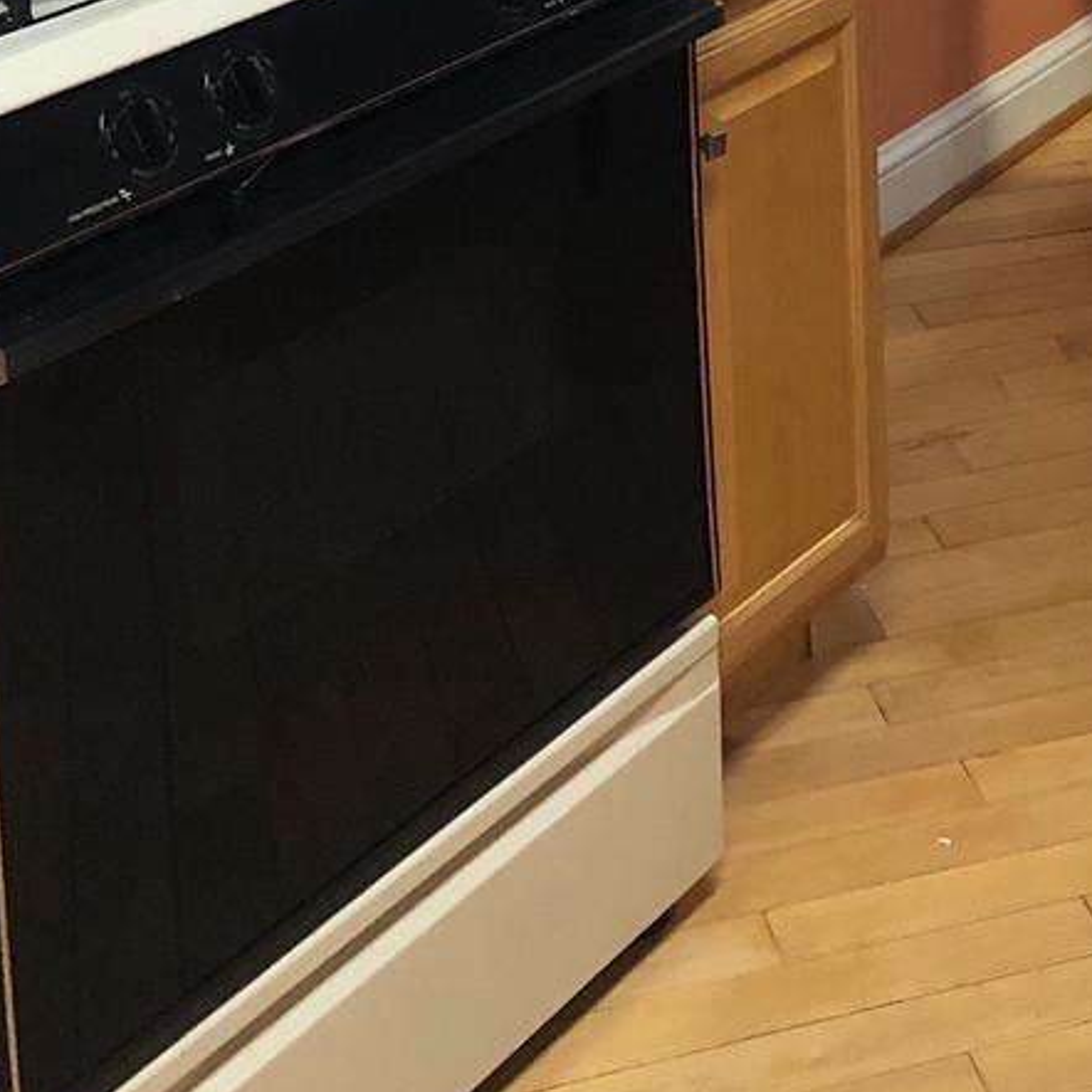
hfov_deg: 19.2
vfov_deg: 18.5
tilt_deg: -8.0
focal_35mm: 86
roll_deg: +1.4
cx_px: 1245
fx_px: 3069
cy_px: -385
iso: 64
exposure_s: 1/15
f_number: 1.8
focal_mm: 3.99
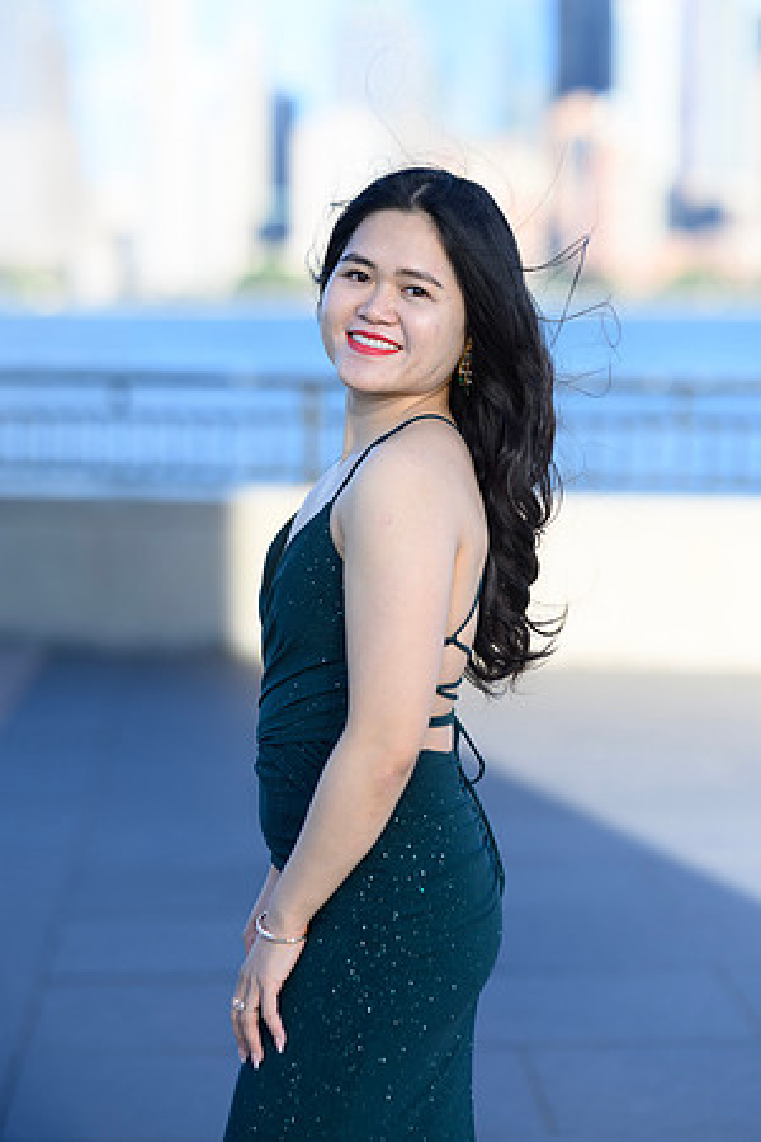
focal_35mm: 85
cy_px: 571
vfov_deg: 23.9
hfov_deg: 16.1
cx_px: 380
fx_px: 2695
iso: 250
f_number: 2
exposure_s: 1/3200
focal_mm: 85
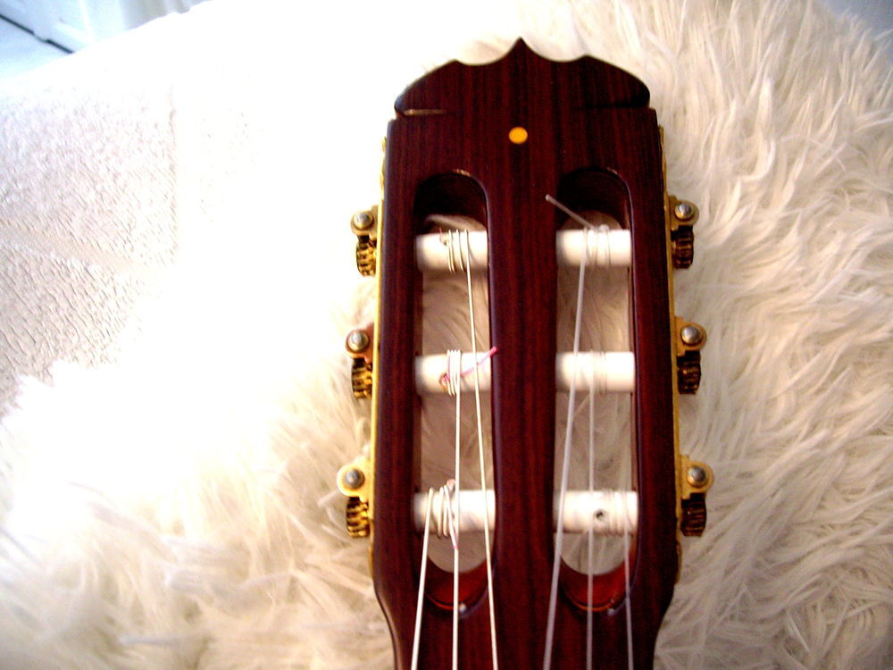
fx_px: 980
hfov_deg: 49.0
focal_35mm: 38
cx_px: 446
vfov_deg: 37.7
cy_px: 335
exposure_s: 1/13
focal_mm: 6.2
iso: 200
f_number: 2.7
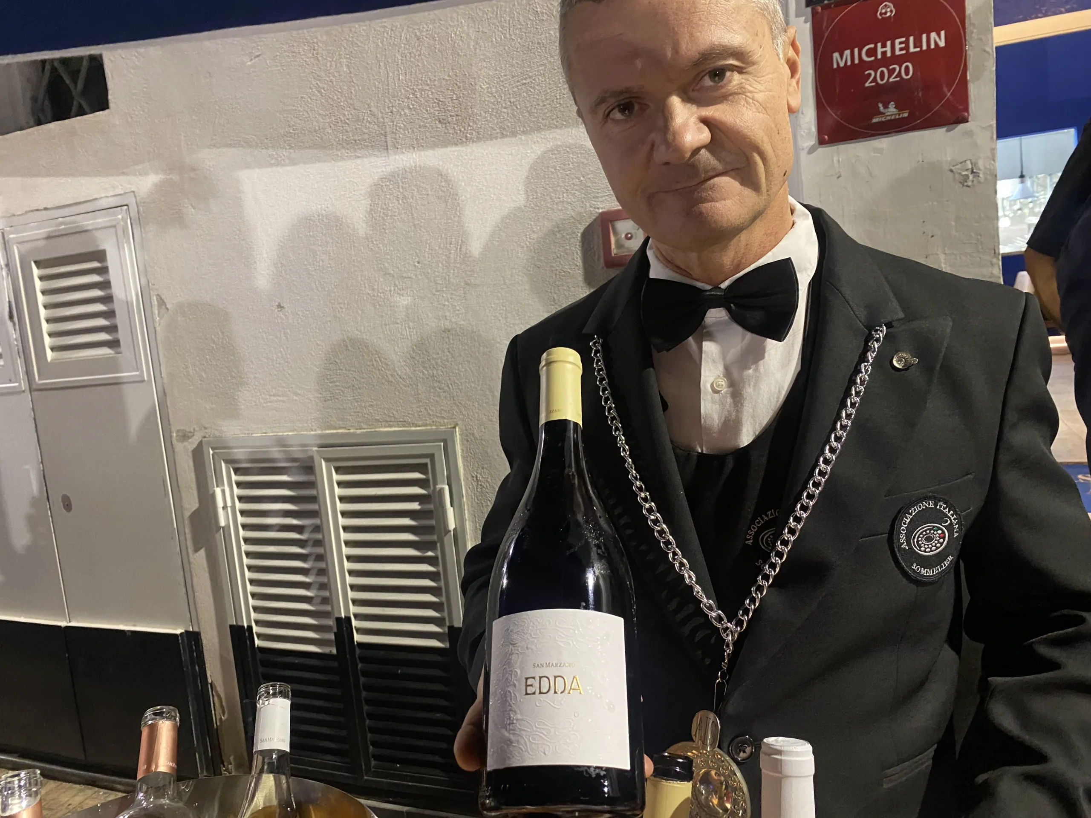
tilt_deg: -6.6
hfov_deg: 67.3
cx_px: 546
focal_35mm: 26
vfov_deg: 53.1
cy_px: 409
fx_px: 819
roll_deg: +5.0
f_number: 1.8
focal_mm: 4.25
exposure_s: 1/25
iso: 400
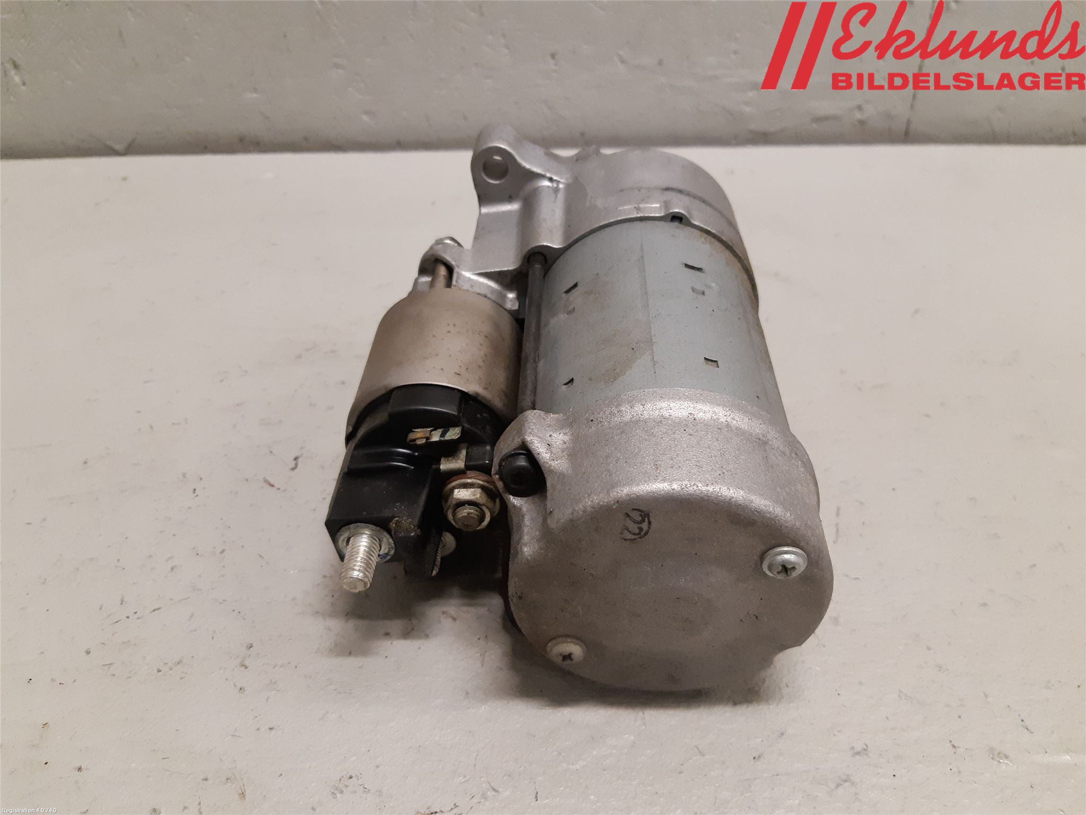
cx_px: 543
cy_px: 408
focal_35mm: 26
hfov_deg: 67.3
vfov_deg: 53.1
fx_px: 816
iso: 250
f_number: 1.7
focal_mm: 3.93
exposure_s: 1/50
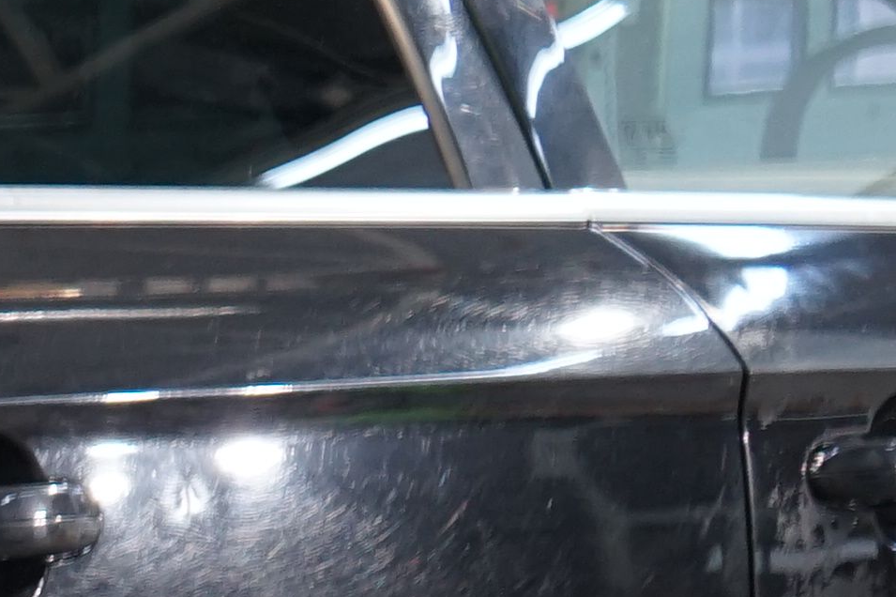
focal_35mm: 176
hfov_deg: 9.2
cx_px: -1821
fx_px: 4379
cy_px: 1217
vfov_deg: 7.5
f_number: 4
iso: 500
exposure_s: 1/30
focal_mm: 28
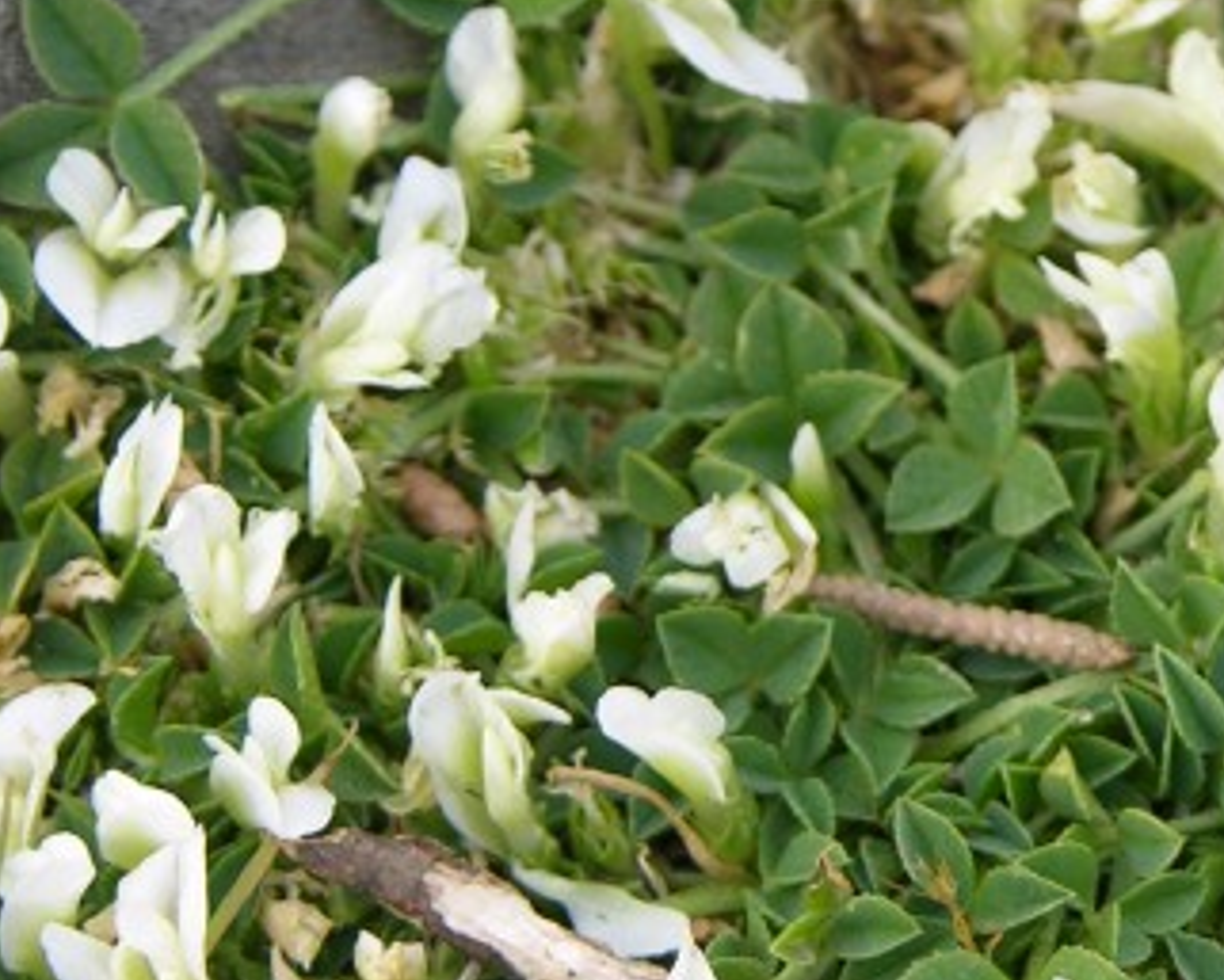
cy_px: 583
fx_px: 14676
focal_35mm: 405
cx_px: 1186
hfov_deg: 4.8
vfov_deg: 3.8
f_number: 3.8
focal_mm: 31.9
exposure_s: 1/36.5
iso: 50
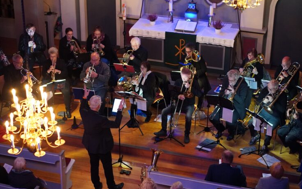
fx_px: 659
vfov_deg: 16.3
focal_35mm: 80
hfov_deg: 25.8
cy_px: 97
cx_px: 151
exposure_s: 1/60
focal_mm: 50
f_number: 1.8
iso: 4000
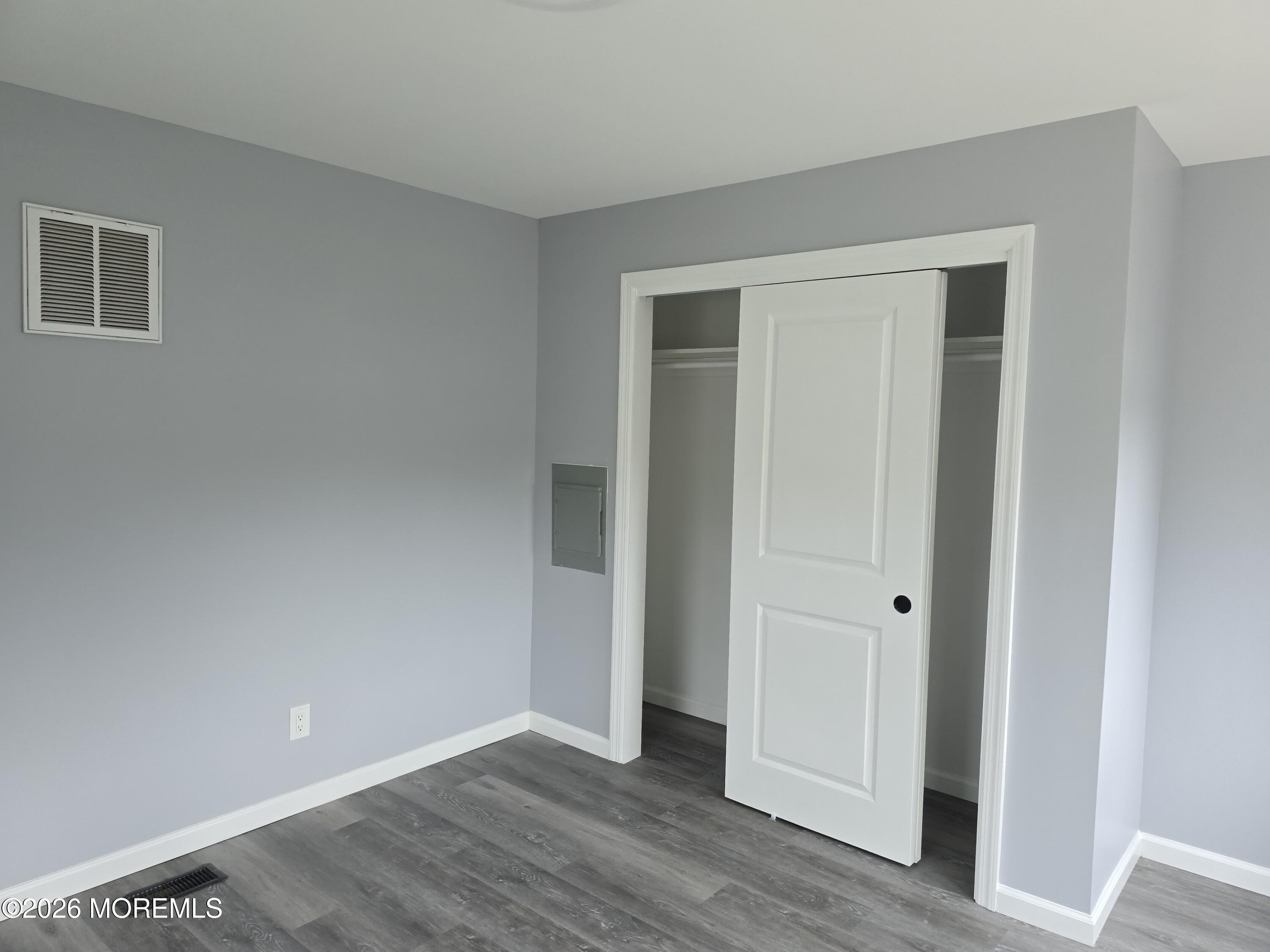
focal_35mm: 23
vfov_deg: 58.9
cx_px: 635
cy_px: 476
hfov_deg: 73.9
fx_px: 844
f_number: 1.7
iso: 80
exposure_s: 1/180
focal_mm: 6.3
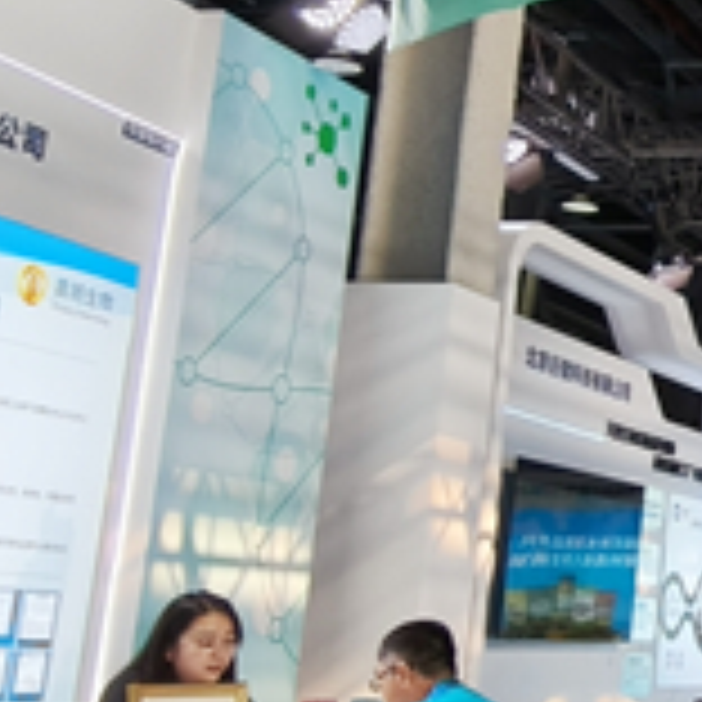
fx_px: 1675
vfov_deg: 23.6
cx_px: 1228
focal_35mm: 73
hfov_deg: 18.8
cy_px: 250
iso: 64
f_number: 2
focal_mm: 2.32
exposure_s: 1/100
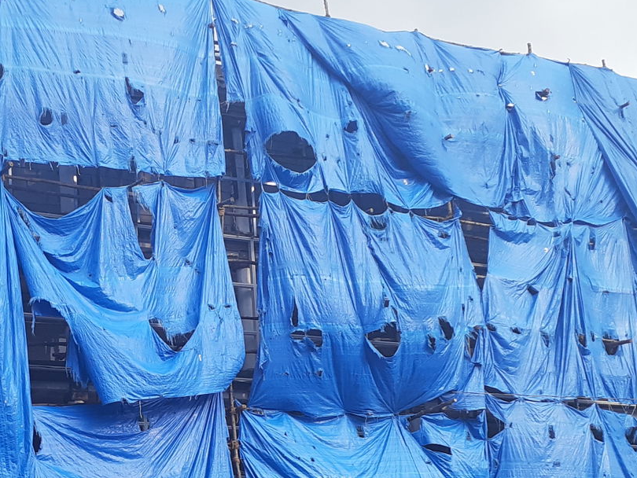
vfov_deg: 22.4
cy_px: 436
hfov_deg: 29.3
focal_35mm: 64
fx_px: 1178
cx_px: 99
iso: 40
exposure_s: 1/286
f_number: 1.9
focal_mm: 3.6
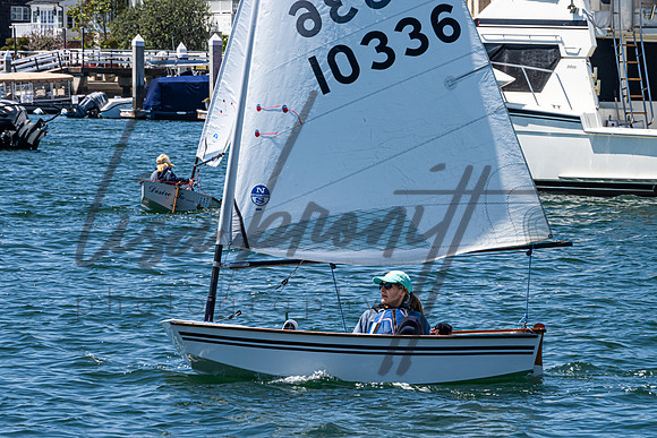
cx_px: 389
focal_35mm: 270
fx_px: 4931
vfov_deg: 5.1
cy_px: 220
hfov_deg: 7.6
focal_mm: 200
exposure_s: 1/250
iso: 250
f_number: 18
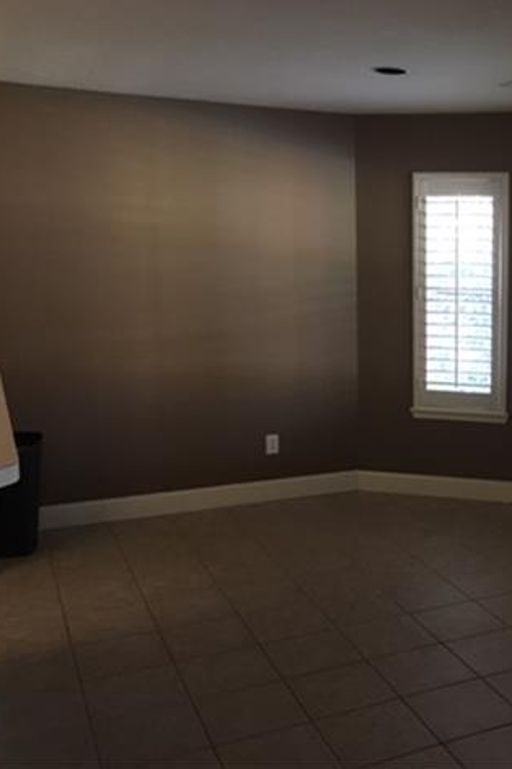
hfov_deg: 30.9
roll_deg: -0.2
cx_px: 476
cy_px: 379
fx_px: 875
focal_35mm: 41
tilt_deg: -8.6
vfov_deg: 47.4
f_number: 2.2
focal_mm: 4.15
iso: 200
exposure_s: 1/20
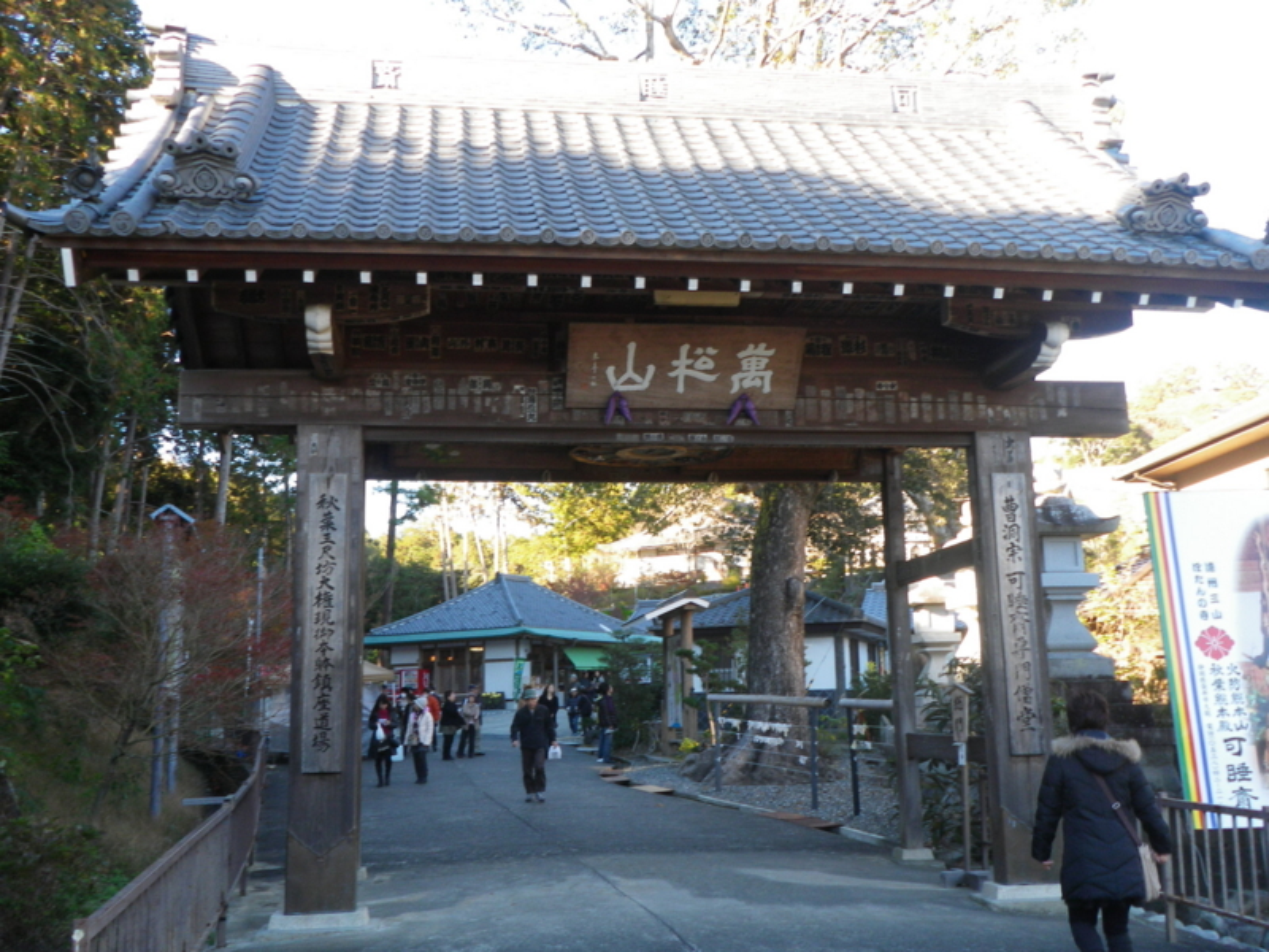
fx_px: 1283
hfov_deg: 52.6
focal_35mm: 35
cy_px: 476
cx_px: 634
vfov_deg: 40.7
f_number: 3.8
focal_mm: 6.2
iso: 80
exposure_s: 1/60
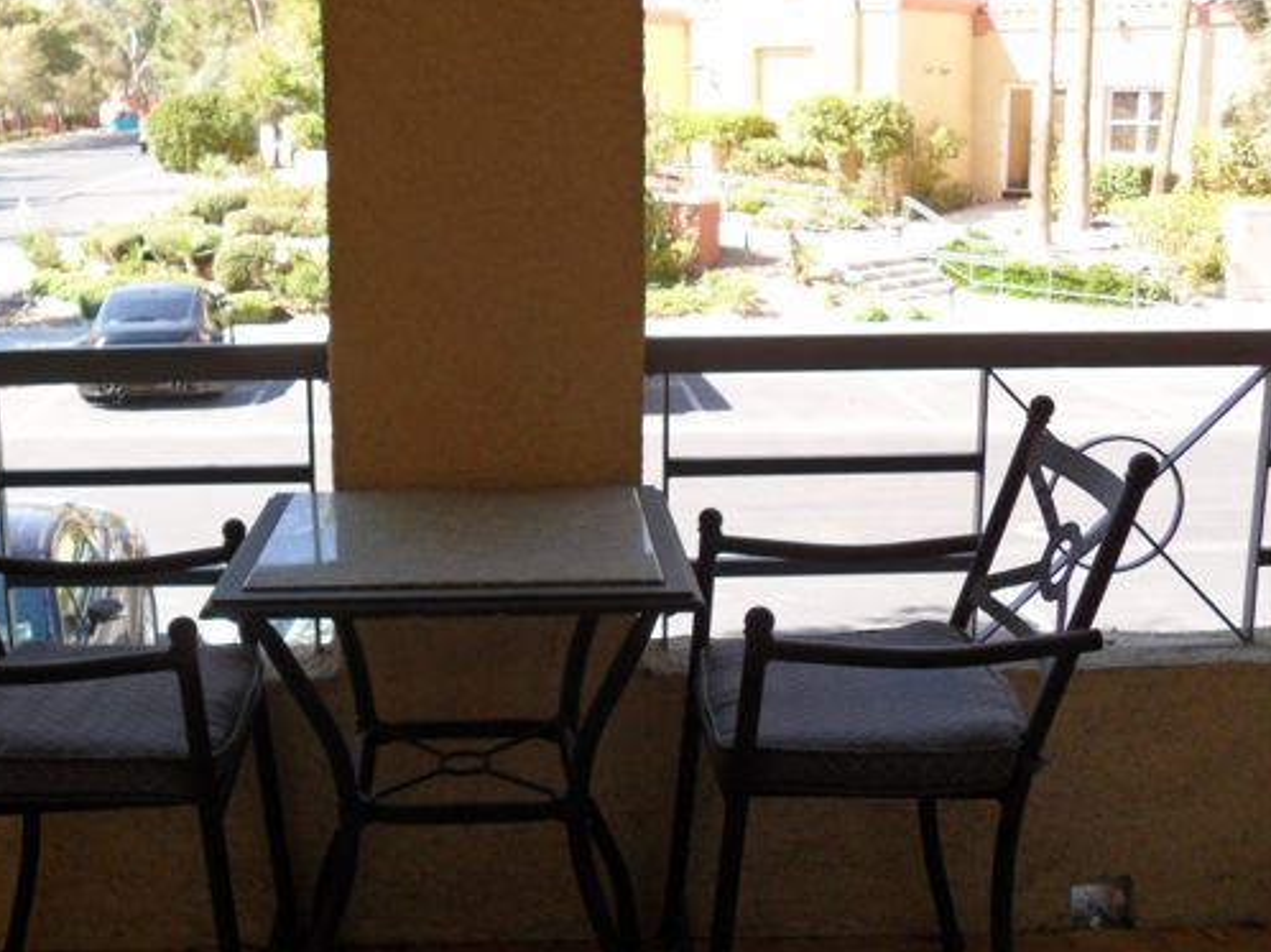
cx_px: 457
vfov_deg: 32.1
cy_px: 508
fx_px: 1651
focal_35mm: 45
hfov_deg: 41.7
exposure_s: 1/180
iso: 80
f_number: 3
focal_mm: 6.3
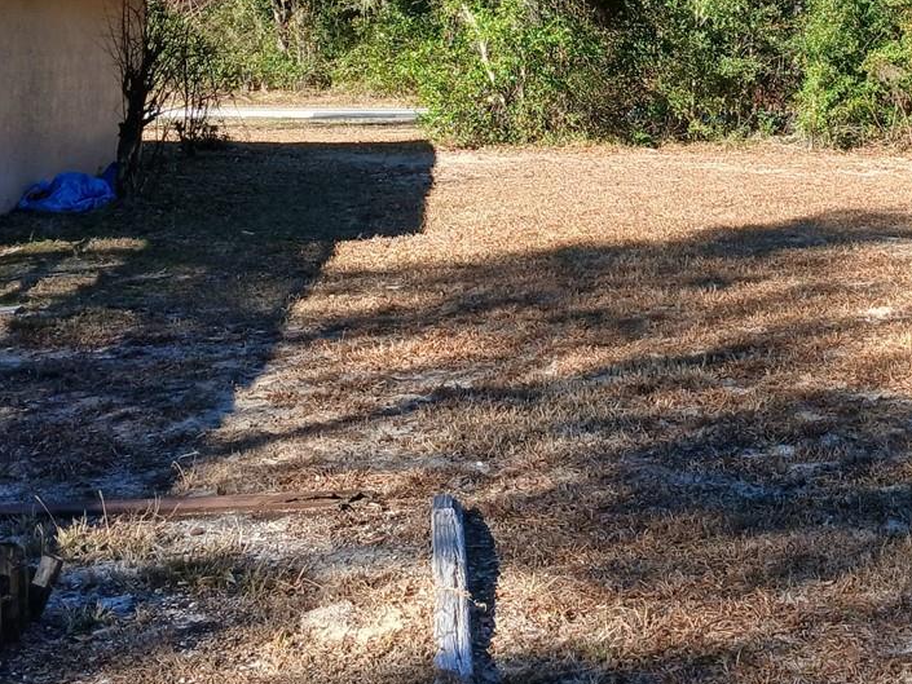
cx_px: 744
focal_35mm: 59
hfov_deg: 31.7
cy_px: 59
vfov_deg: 24.1
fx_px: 1555
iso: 20
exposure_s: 1/235
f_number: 1.8
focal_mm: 3.98
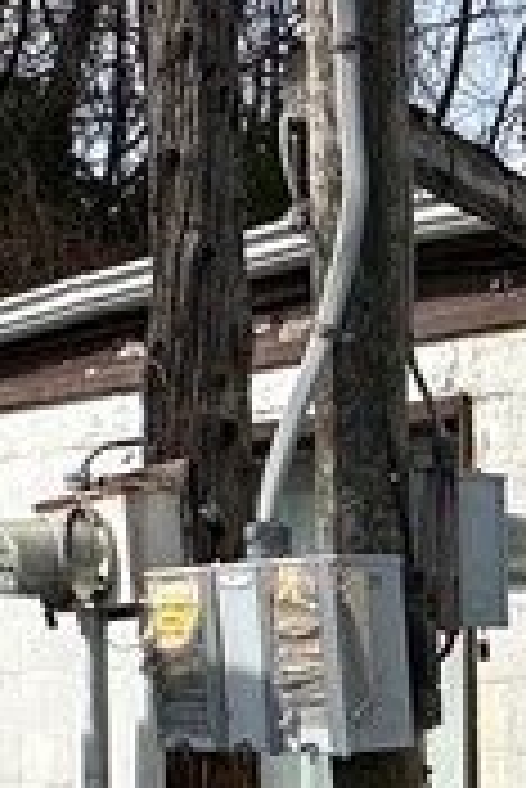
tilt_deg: -1.9
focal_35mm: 85
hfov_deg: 12.8
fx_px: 1859
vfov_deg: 22.9
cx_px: 1214
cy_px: 806
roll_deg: -1.3
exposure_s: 1/3040
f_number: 2.2
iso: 50
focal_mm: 2.22
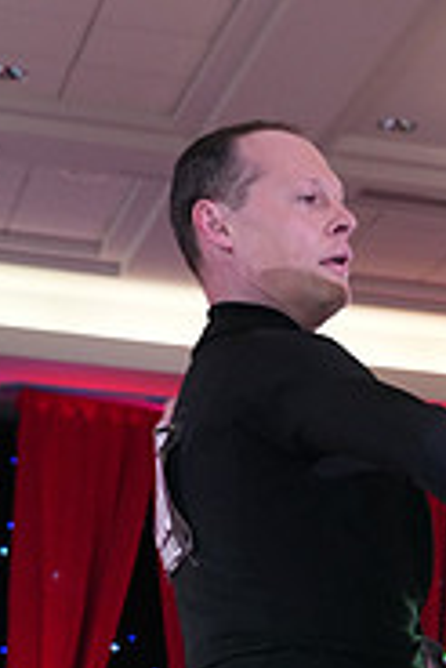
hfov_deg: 10.5
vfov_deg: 15.1
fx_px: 2393
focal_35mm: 129
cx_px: 499
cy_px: 875
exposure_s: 1/250
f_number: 5
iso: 2500
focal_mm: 41
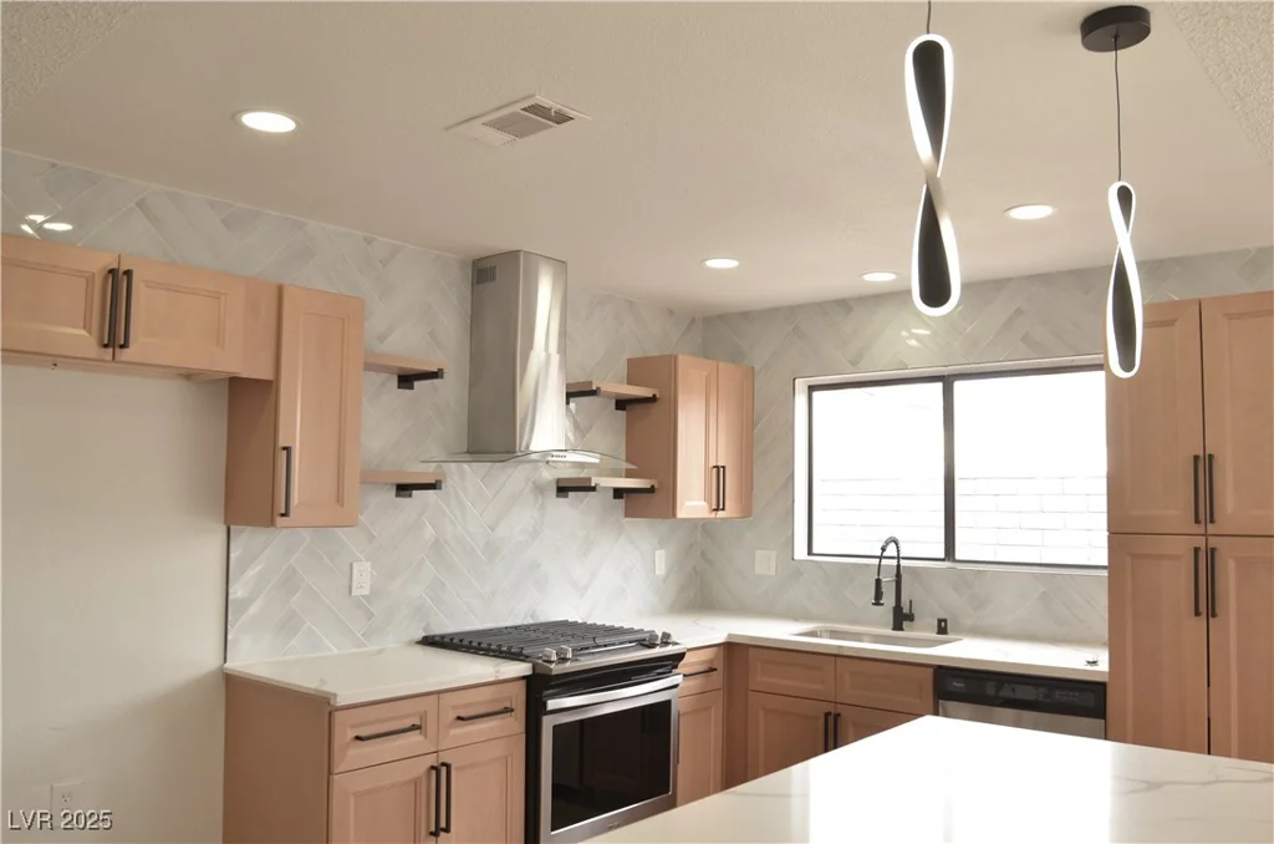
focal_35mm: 27
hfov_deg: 67.5
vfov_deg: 47.7
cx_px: 637
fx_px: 953
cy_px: 422
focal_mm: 18
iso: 200
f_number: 4.5
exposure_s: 1/80
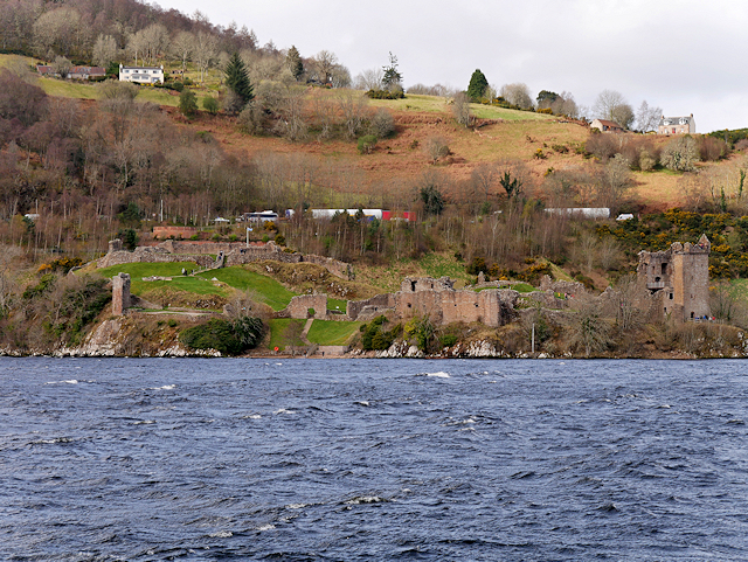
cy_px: 281
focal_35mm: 122
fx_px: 2638
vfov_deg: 12.2
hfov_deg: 16.1
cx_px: 374
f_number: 5.4
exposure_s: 1/500
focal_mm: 61
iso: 200
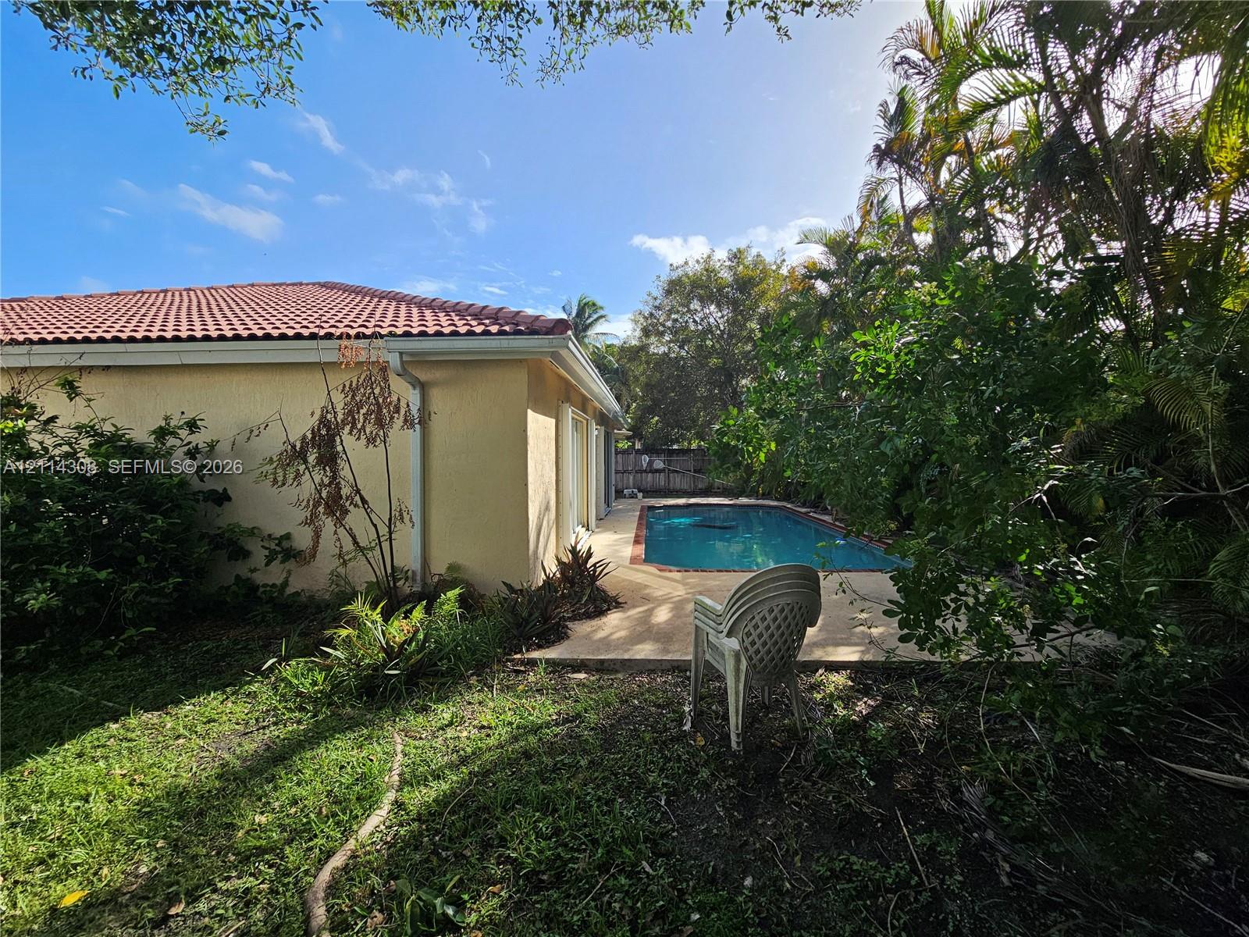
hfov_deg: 106.2
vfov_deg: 89.9
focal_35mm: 13
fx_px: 469
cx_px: 624
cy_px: 468
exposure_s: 1/1488
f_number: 2.2
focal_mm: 2.2
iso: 50
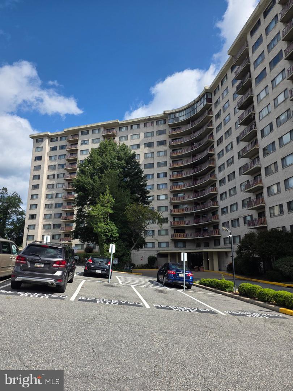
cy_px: 196
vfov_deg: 73.9
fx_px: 260
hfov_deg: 58.9
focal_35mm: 23
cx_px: 146
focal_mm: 6.25
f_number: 1.7
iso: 80
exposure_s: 1/5017
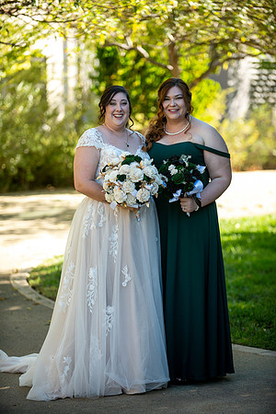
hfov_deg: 10.5
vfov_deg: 15.8
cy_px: 207
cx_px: 138
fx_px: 1495
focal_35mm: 130
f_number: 2.8
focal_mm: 130
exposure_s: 1/1000
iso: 400
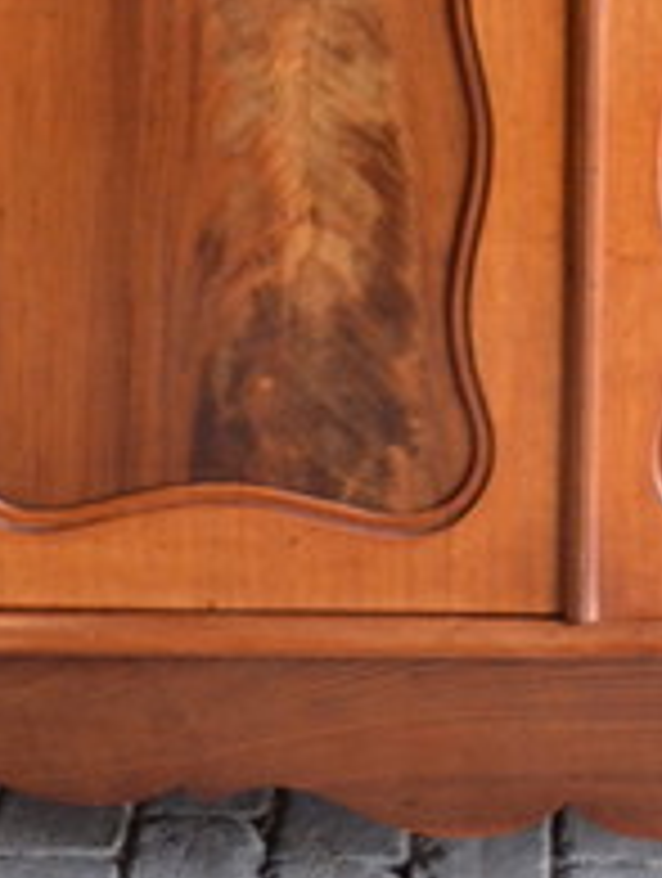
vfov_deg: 13.7
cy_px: -419
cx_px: 491
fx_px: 3457
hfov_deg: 10.9
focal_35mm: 136
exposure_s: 1/15
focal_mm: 24
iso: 1100
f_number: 4
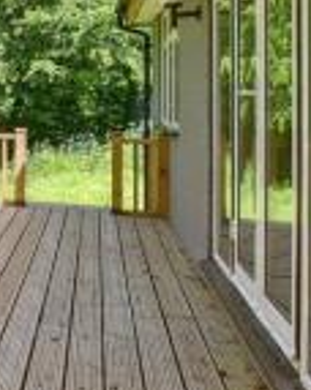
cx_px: -194
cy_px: 78
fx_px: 542
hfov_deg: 23.3
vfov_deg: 38.1
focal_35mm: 47
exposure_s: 1/200
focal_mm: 10
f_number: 8
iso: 160
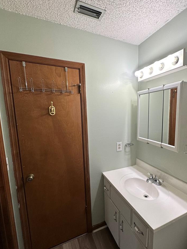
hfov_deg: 70.7
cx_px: 114
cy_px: 131
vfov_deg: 87.7
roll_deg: +0.1
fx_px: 130
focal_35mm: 18
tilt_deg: -7.4
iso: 125
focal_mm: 2.22
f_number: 2.2
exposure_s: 1/120
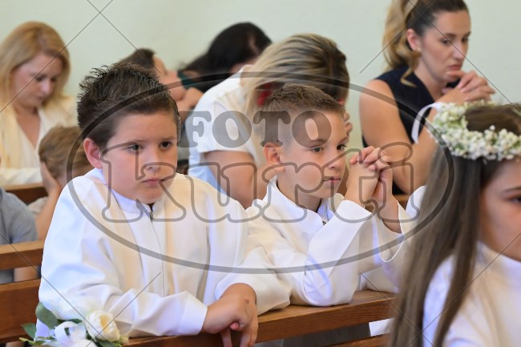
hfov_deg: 15.2
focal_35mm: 135
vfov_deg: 10.2
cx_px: 260
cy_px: 174
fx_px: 1953
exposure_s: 1/100
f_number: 4.5
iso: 8000
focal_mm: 90
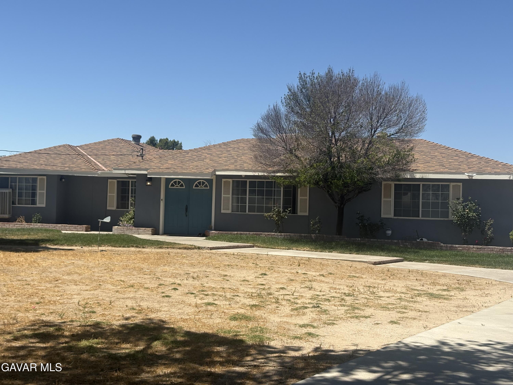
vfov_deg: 28.0
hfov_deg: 36.8
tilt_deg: +1.1
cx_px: 256
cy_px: 192
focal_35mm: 52
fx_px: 771
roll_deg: -1.9
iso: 32
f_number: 1.6
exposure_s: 1/3831
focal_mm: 5.96
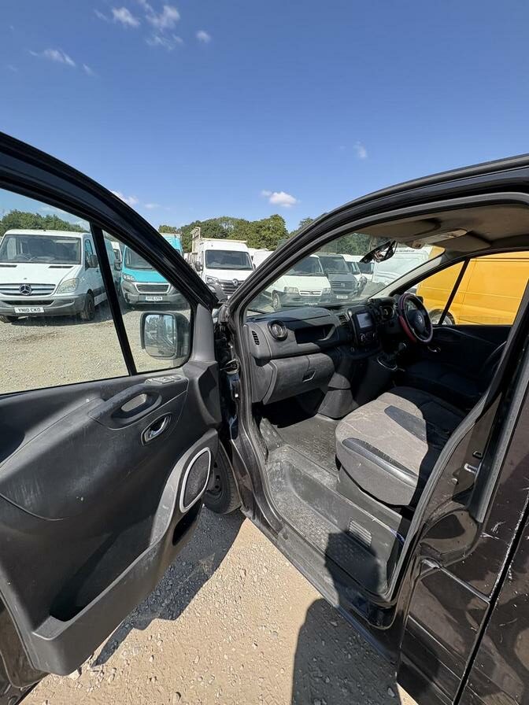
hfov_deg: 85.7
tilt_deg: -9.7
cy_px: 352
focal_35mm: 14
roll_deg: +0.7
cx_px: 264
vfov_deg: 102.1
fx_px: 285
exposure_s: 1/569
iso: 50
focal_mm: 2.22
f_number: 2.2
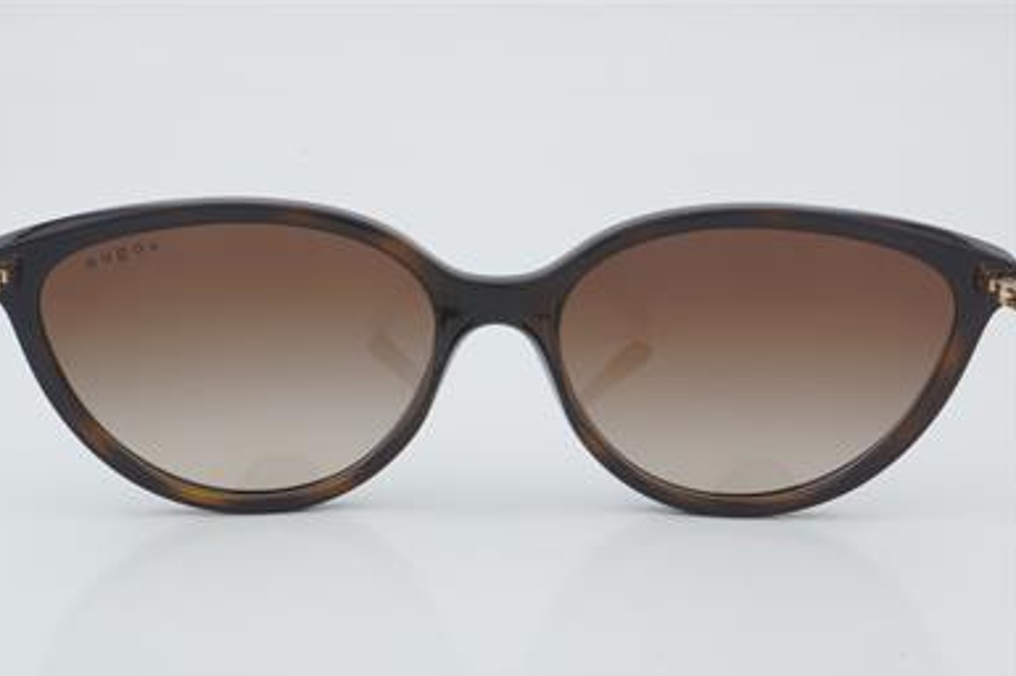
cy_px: 349
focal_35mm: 78
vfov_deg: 17.5
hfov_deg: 26.0
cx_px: 499
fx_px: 2199
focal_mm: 50
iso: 100
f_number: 32
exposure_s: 1/3
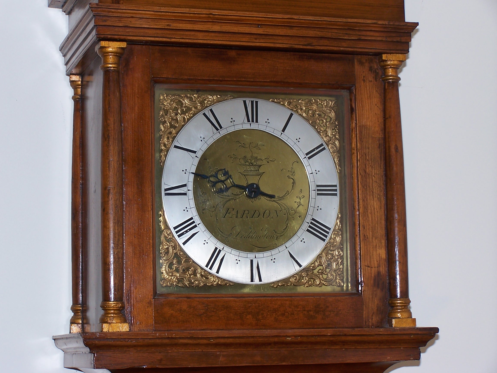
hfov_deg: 20.9
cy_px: 186
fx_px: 1350
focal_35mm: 94
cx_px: 248
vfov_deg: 15.7
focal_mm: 15.6
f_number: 3.2
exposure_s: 1/90
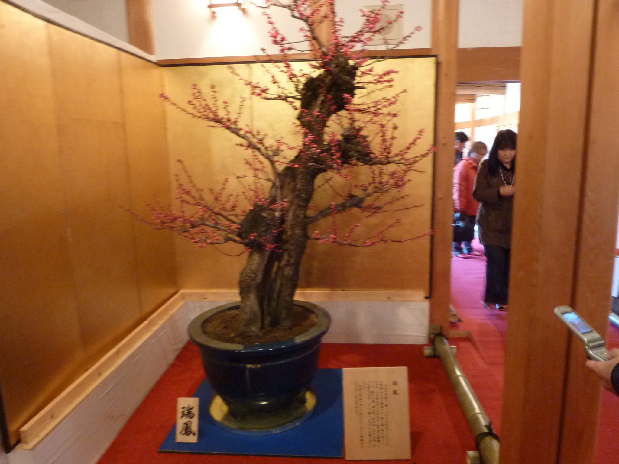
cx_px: 310
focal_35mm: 25
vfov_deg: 54.9
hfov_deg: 69.4
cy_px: 232
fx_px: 447
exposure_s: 1/8
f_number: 3.3
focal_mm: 4.1
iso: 400
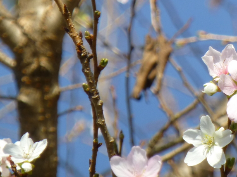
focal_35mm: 1017
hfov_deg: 1.9
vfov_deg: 1.5
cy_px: 11
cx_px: 298
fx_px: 6959
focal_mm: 65
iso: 100
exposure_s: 1/320
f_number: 5.9
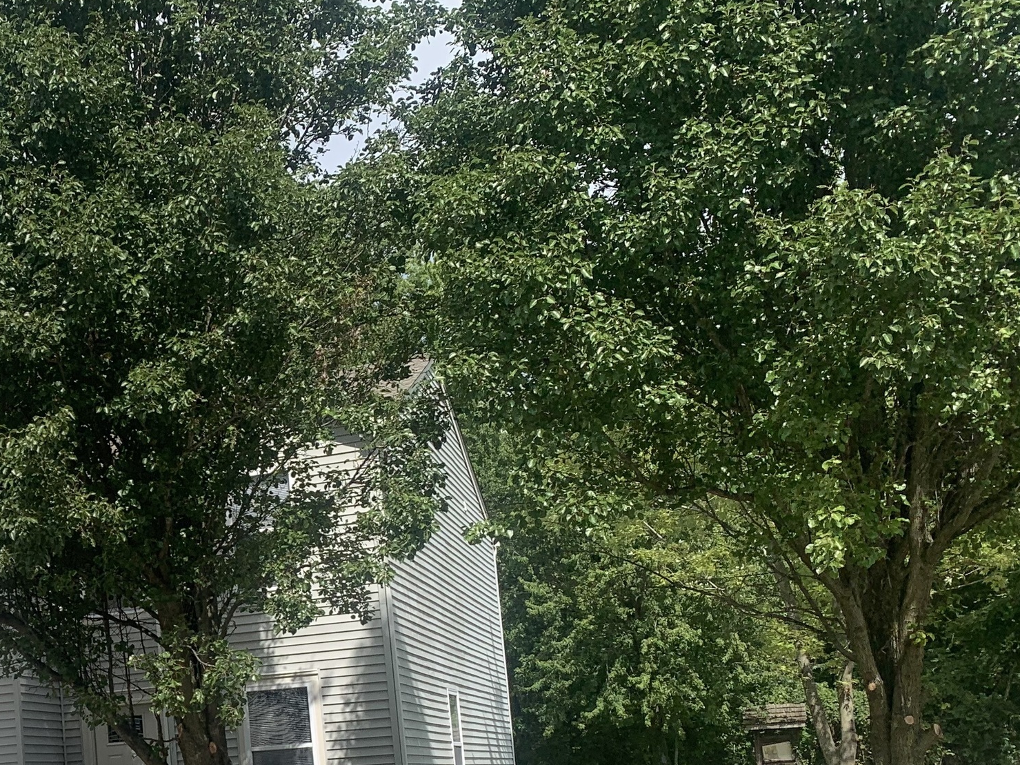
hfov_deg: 33.1
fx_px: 1591
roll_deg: +3.4
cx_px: 42
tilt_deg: +6.6
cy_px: 644
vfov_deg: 26.4
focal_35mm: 54
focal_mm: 4.25
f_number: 1.8
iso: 25
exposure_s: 1/2755
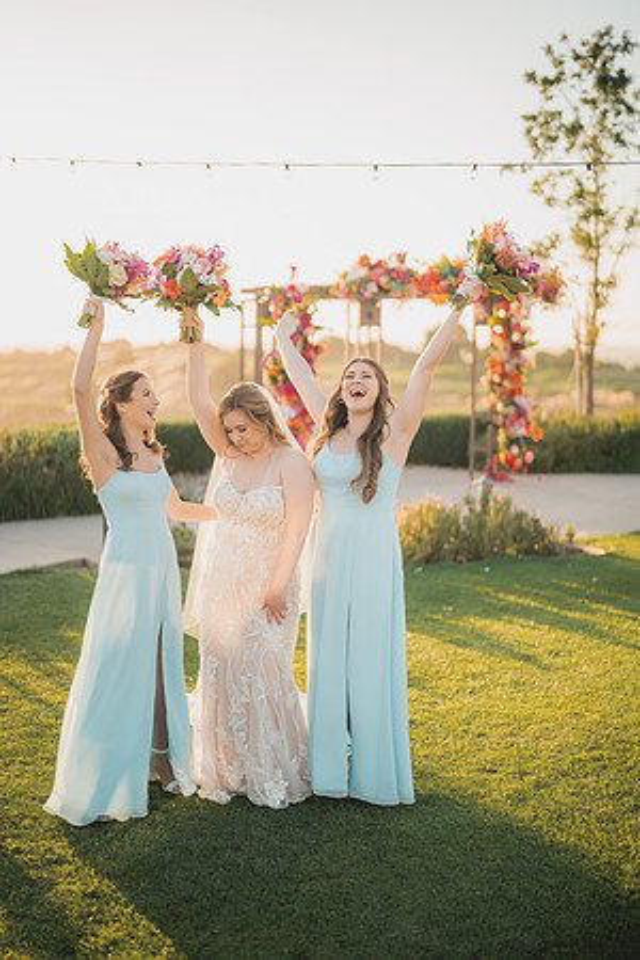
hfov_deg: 27.0
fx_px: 1333
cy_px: 480
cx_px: 320
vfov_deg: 39.6
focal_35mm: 50
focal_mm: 50
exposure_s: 1/3200
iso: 200
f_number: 1.2
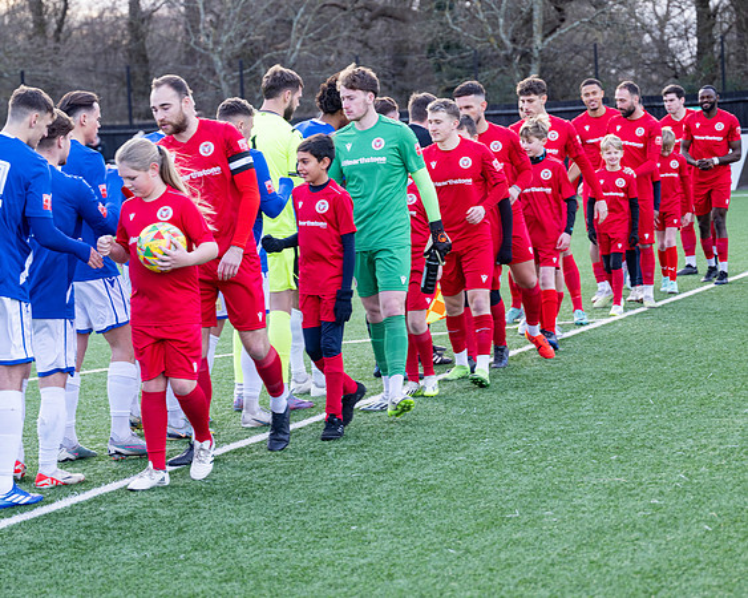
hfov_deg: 16.7
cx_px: 289
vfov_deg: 13.4
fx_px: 2540
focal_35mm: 115
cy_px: 304
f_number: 4
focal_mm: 98
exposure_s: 1/320
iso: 400
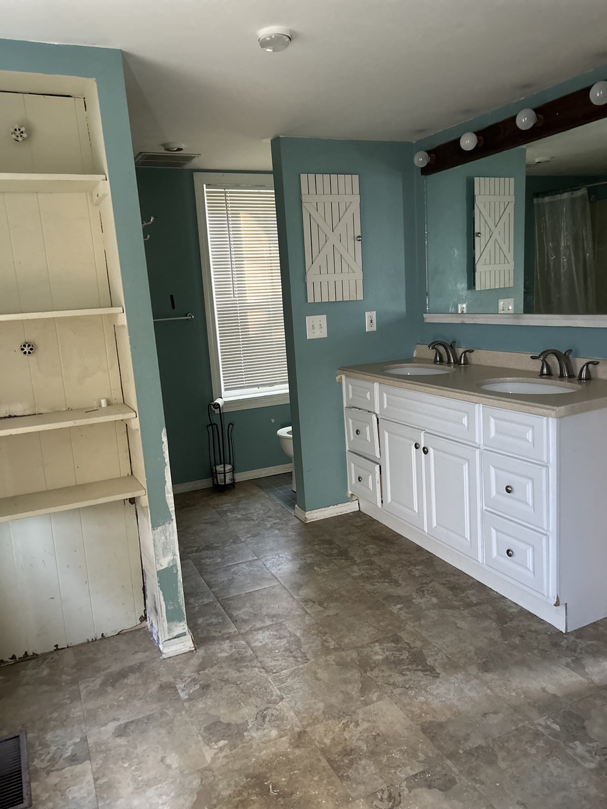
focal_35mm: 26
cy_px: 404
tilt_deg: -8.8
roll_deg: +4.0
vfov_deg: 67.3
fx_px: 608
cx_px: 304
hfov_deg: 53.1
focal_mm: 5.7
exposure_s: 1/53
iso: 500
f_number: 1.5
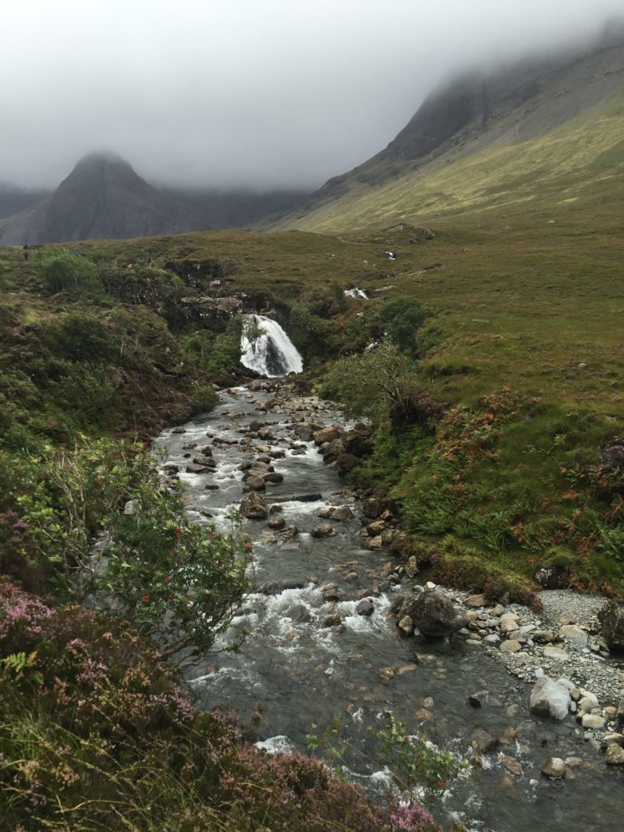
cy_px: 416
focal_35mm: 29
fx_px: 697
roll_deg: +0.7
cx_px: 312
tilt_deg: -4.9
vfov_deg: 61.7
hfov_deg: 48.2
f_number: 2.2
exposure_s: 1/324
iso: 32
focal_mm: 4.15
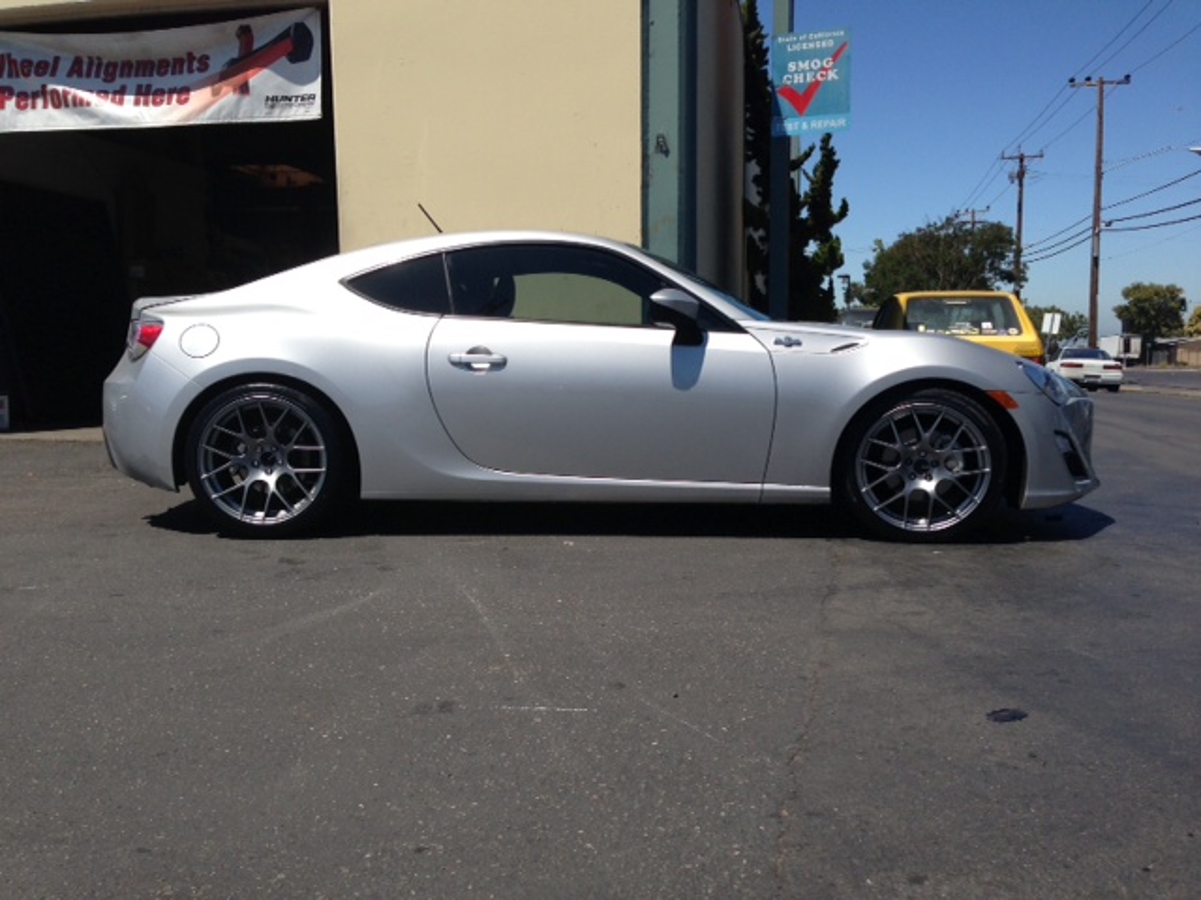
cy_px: 450
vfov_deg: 42.9
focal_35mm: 33
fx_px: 1145
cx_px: 600
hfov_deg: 55.4
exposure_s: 1/2008
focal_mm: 4.13
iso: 50
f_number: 2.4
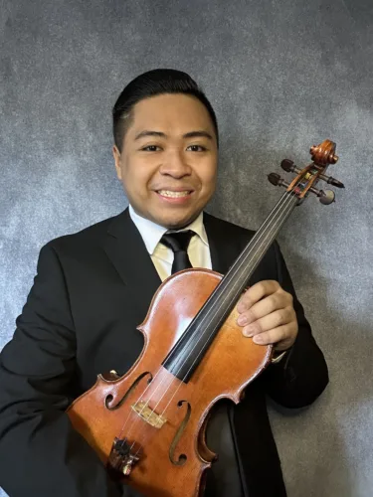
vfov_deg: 60.0
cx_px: 186
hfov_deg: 46.8
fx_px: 431
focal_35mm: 30
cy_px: 248
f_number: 1.9
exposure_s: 1/30
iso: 500
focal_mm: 2.69
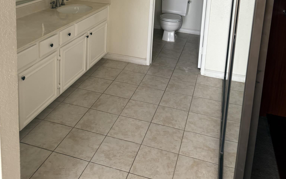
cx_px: 143
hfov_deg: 52.8
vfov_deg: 31.4
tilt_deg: -9.3
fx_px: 288
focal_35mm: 37
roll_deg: -4.9
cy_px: -6
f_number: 1.6
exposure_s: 1/60
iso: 125
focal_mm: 5.96
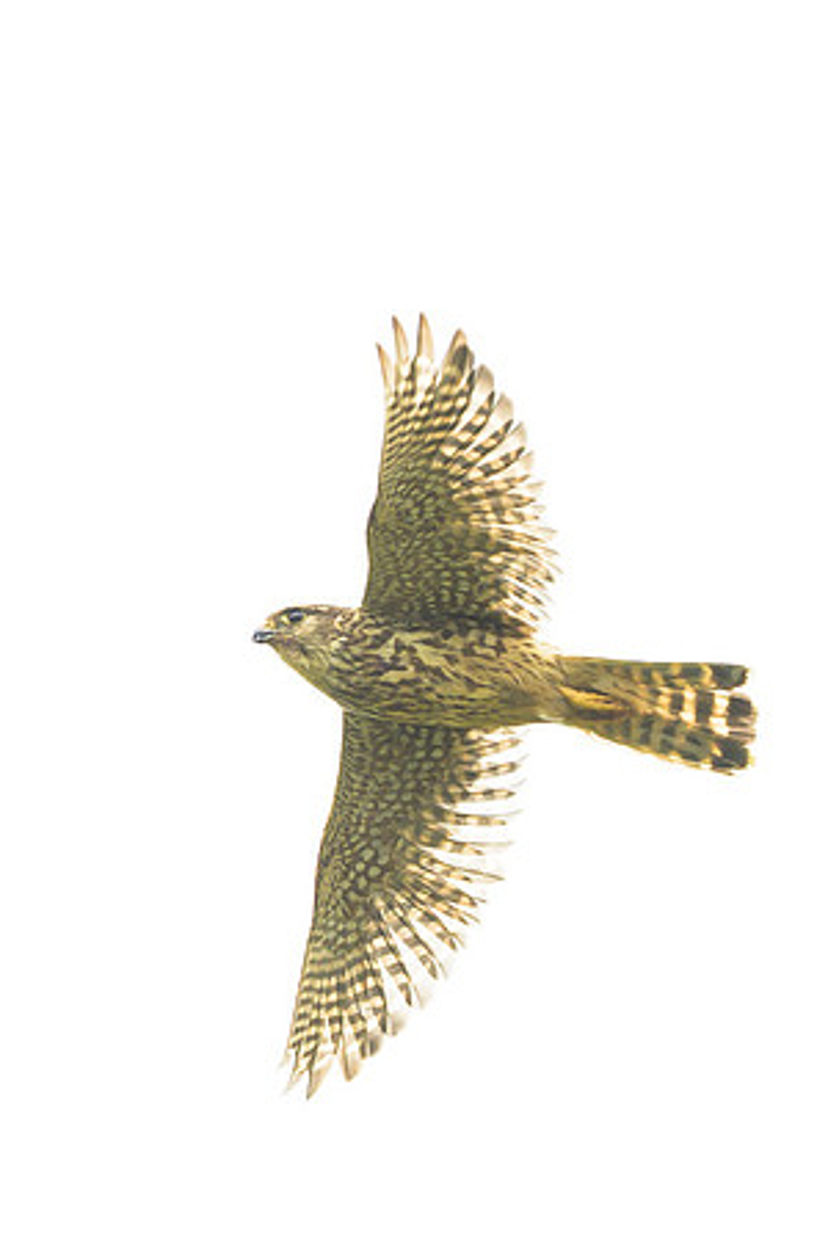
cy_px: 543
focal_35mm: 844
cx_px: 975
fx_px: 29106
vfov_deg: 2.4
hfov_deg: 1.6
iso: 2000
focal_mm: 500
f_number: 4
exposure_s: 1/4000
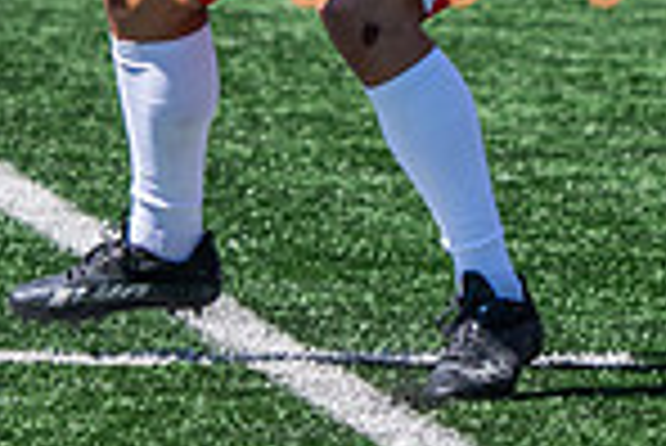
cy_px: -563
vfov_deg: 1.5
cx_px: 972
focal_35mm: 948
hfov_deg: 2.2
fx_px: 17555
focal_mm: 116
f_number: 2.8
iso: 160
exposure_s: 1/2000
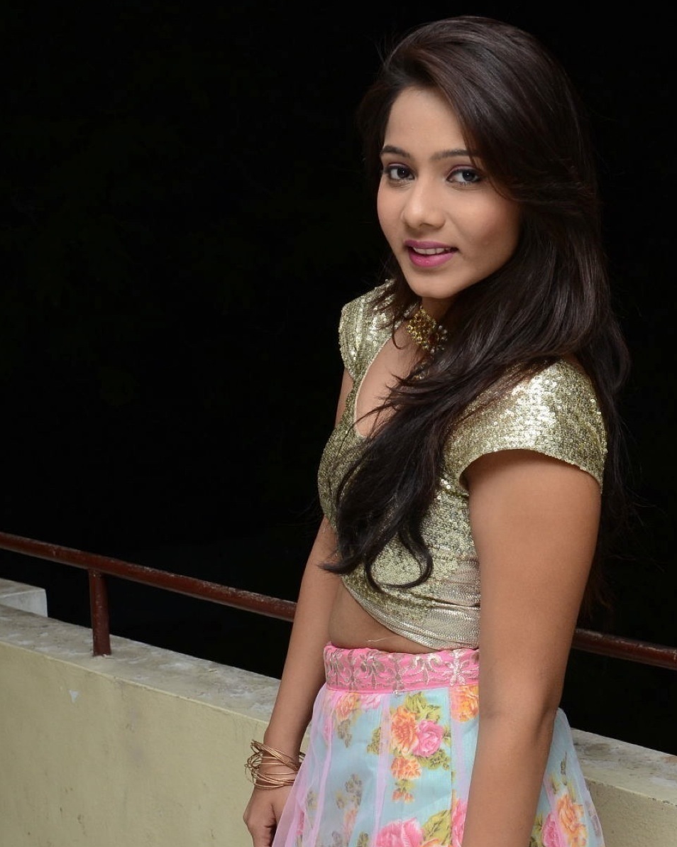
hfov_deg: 20.5
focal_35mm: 75
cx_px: 424
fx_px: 1872
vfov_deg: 25.4
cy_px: 560
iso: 1000
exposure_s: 1/125
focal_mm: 35
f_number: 6.3
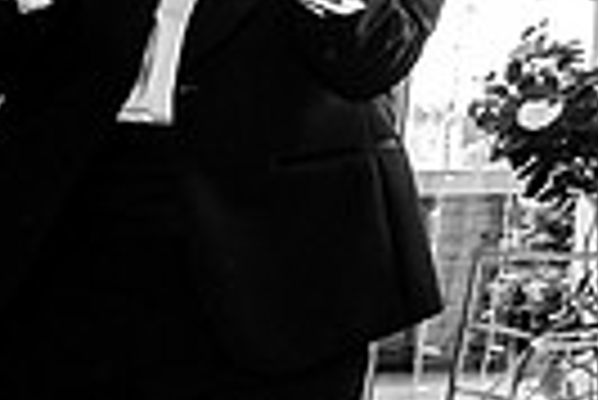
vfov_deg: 21.4
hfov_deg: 19.1
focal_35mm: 60
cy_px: -56
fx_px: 998
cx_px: 1205
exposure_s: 1/160
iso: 1600
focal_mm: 8
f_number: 2.8
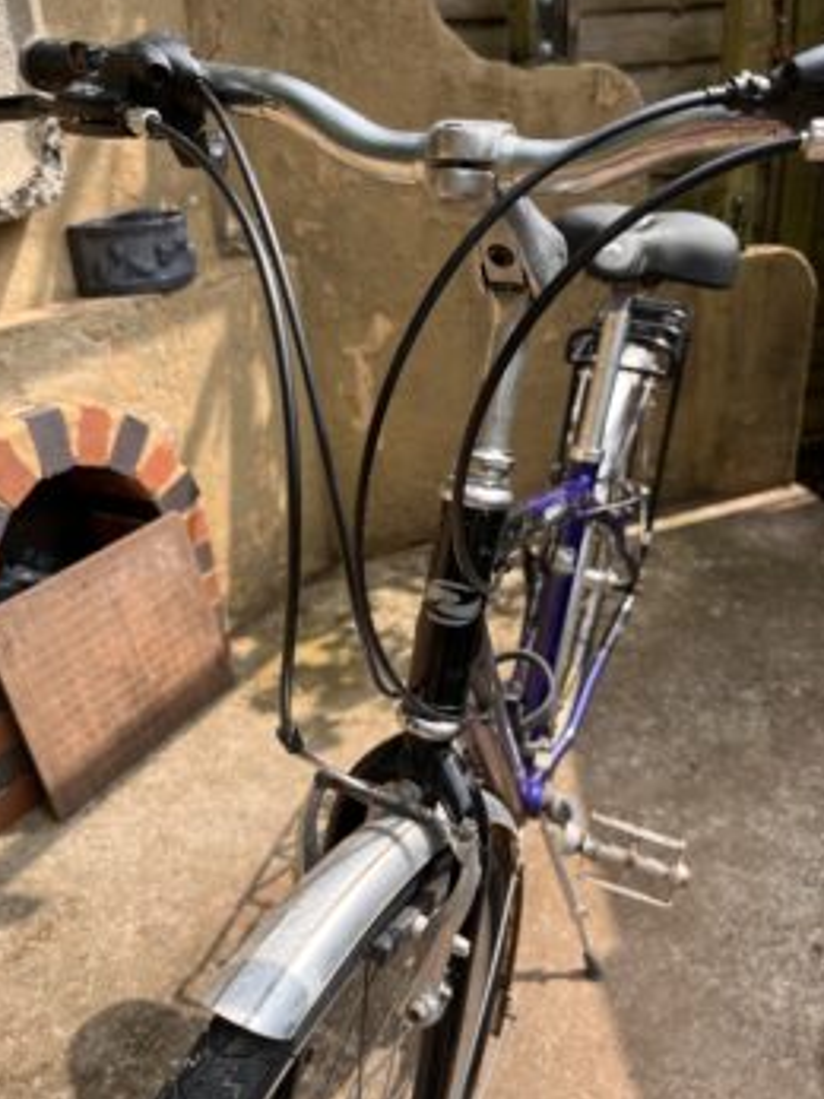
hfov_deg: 51.3
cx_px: 412
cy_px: 538
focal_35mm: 27
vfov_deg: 65.3
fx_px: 857
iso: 50
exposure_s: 1/1046
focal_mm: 5.1
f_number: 1.6
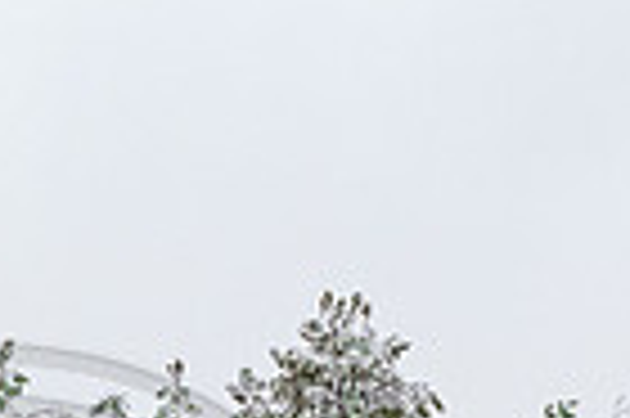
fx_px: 6537
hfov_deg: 5.5
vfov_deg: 3.6
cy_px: 802
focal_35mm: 374
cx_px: -18
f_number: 8
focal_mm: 60
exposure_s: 1/500
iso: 2500
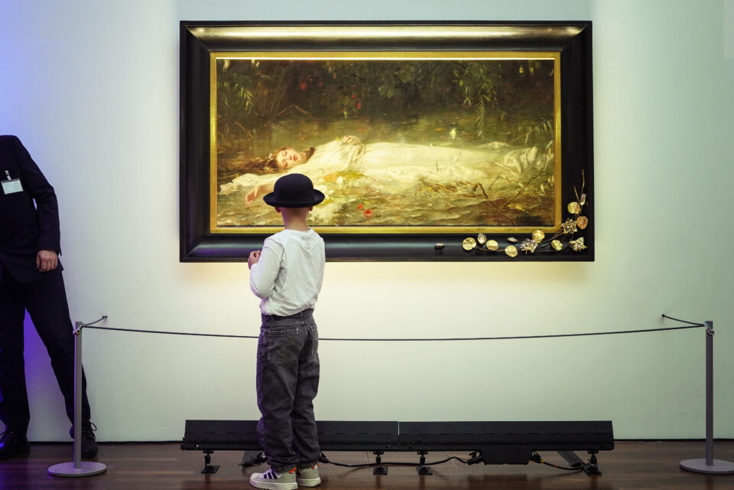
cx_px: 367
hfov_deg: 39.6
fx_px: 1019
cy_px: 245
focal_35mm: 50
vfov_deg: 27.0
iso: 3200
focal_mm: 50
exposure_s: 1/125
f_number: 2.8
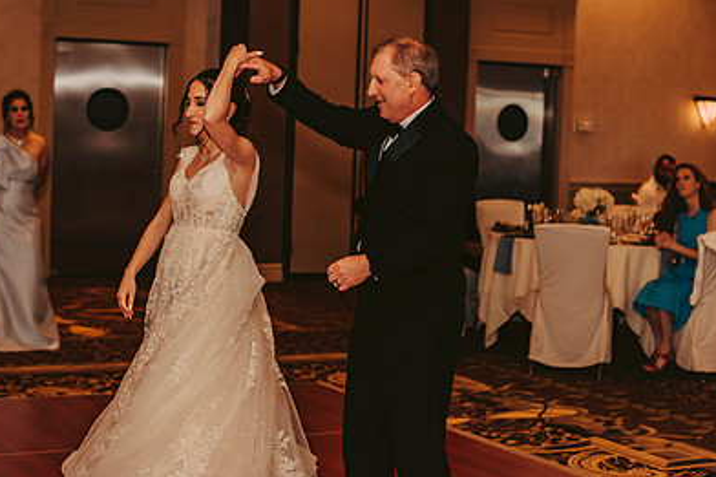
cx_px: 329
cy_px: 178
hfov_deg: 27.3
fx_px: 1471
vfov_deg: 18.4
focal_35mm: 74
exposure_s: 1/125
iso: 800
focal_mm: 50
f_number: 2.5
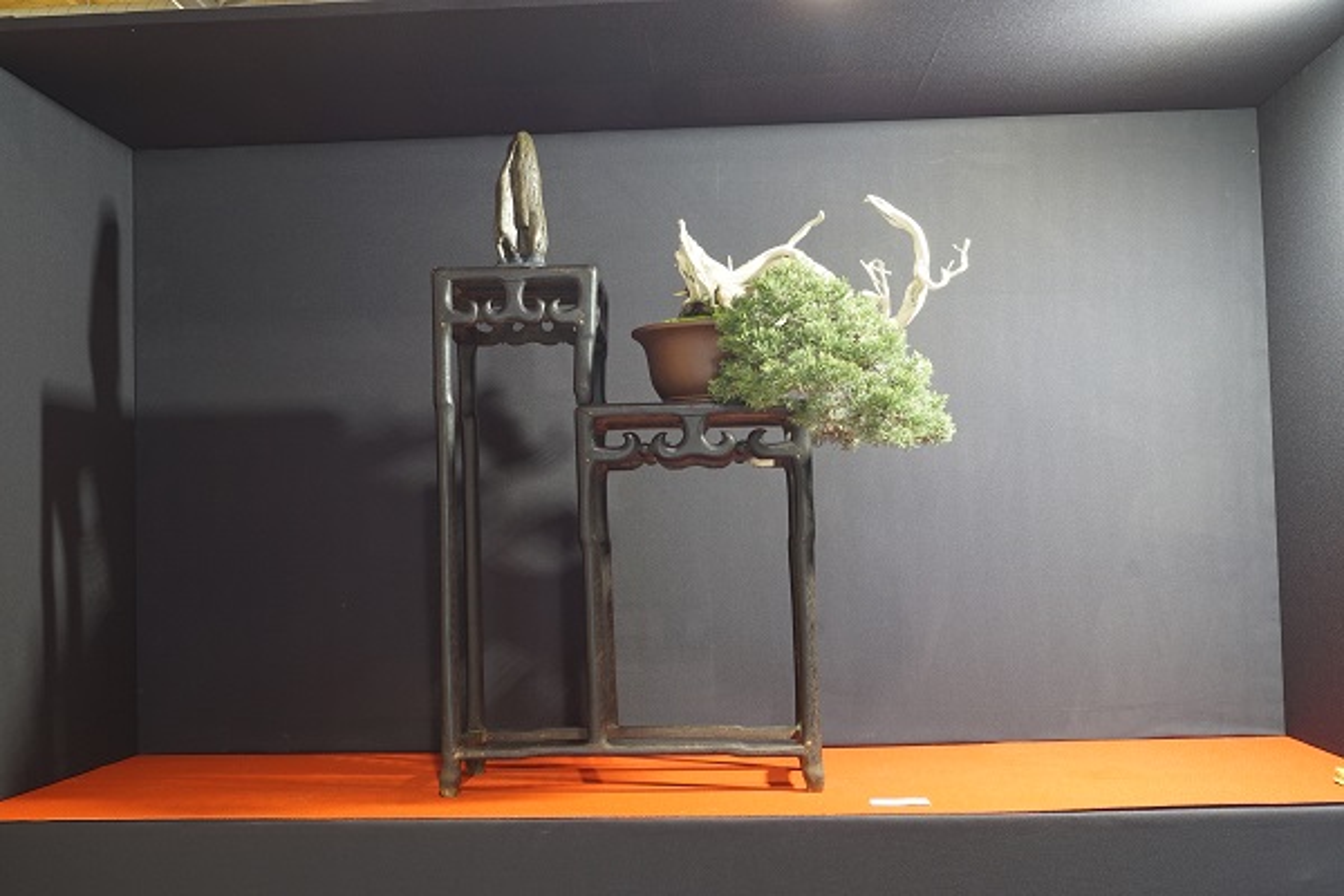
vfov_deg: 34.2
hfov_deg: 49.6
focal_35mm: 39
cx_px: 672
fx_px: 1456
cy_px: 448
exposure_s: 1
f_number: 11
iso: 320
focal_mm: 26
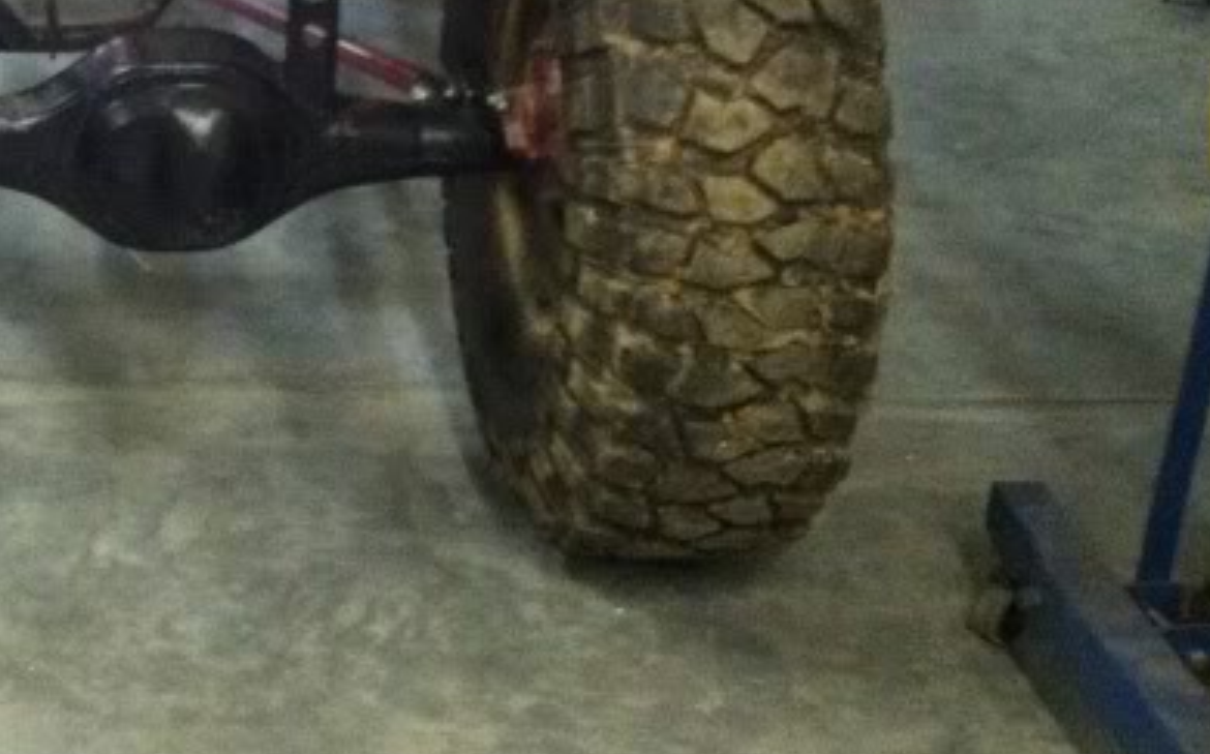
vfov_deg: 16.5
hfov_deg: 25.7
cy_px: -107
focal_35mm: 76
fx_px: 2504
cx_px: -14
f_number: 2.8
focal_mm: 3.9
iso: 640
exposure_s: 1/15
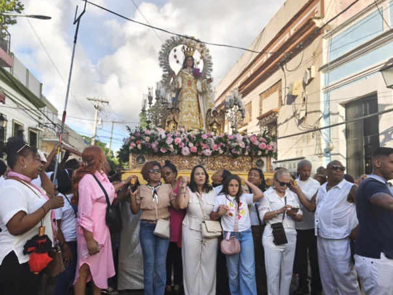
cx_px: 191
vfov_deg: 49.7
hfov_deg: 63.4
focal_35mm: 28
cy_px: 165
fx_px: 318
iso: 50
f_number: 1.7
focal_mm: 5.35
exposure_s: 1/1913
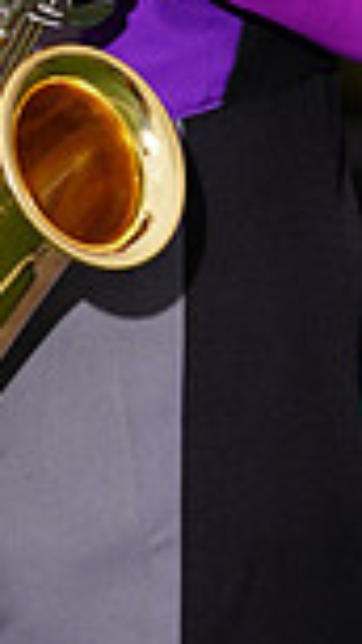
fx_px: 12293
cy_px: -248
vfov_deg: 3.0
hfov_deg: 1.7
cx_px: 103
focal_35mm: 720
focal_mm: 181
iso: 200
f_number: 5.6
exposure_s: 1/160
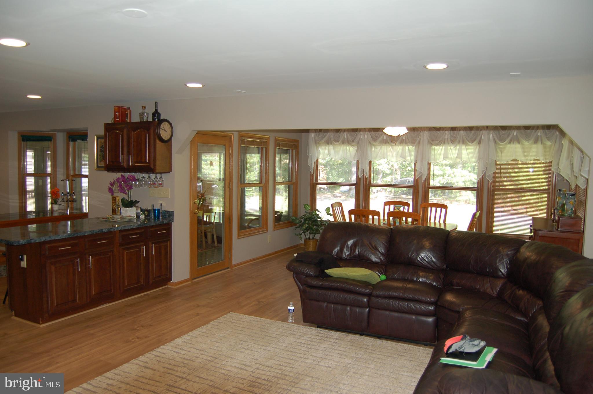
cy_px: 197
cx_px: 296
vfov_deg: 47.8
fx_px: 444
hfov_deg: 67.4
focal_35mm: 27
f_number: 3.5
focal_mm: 18
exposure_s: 1/60
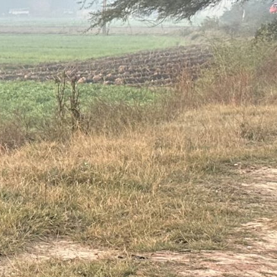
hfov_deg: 11.5
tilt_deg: -5.0
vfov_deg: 14.3
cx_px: -407
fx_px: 1105
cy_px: 96
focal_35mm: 122
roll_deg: +0.4
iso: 80
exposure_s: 1/529
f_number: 1.78
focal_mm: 6.86
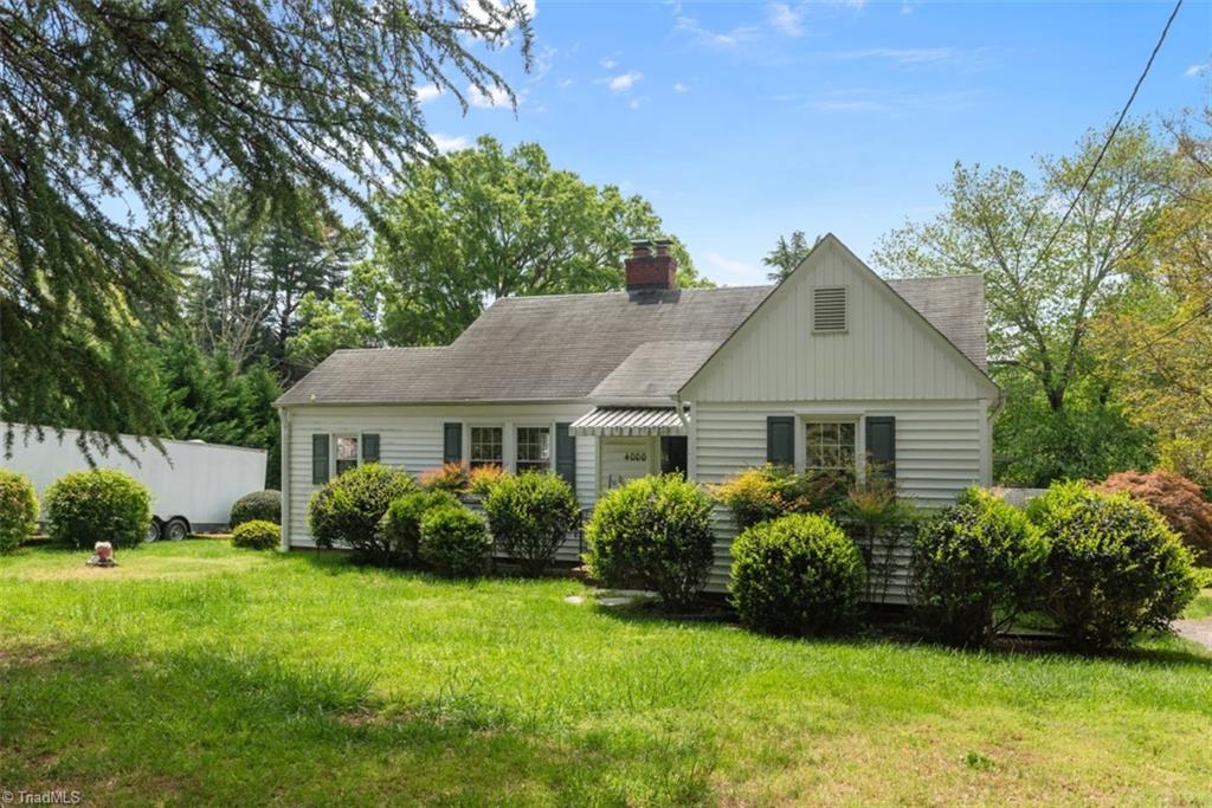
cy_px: 404
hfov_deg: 65.5
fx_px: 943
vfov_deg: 46.4
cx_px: 606
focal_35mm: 28
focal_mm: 28
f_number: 7.1
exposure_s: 1/800
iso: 320
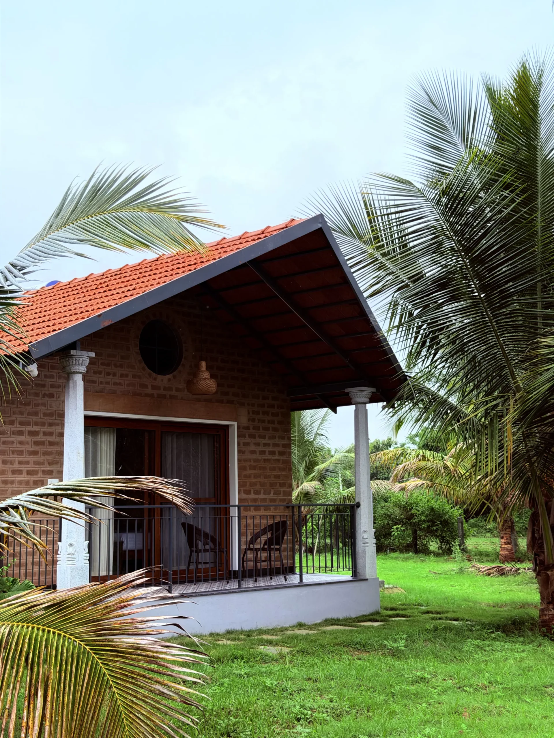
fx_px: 1024
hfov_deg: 30.3
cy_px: 369
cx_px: 277
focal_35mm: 48
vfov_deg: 39.7
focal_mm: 6.76
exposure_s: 1/641
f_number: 1.78
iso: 100
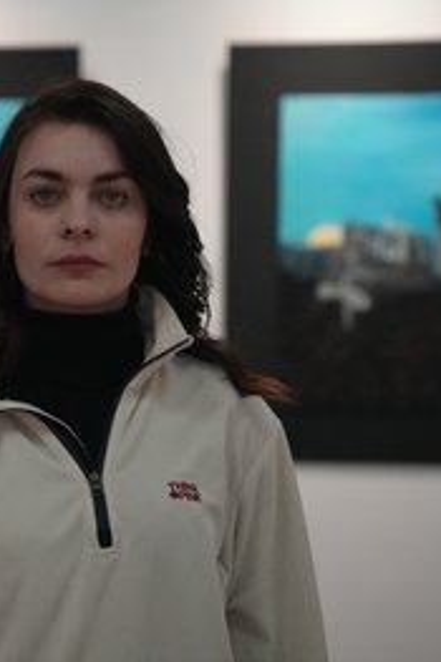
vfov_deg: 20.6
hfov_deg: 13.7
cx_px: 40
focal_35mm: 99
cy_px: 334
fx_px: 1821
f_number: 2.8
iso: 12800
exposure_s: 1/30
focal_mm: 65
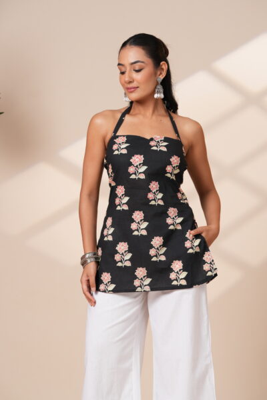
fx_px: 1357
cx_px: 134
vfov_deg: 16.8
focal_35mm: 122
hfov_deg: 11.2
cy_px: 200
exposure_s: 1/160
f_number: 5.6
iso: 640
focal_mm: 122
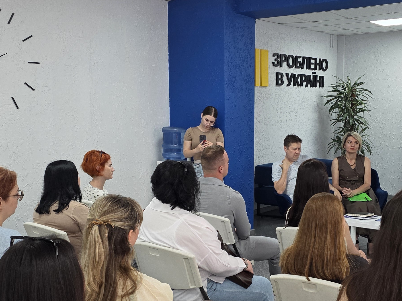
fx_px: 592
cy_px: 195
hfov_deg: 37.4
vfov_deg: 28.4
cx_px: 233
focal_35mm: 51
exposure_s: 1/180
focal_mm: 6.3
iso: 250
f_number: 1.7
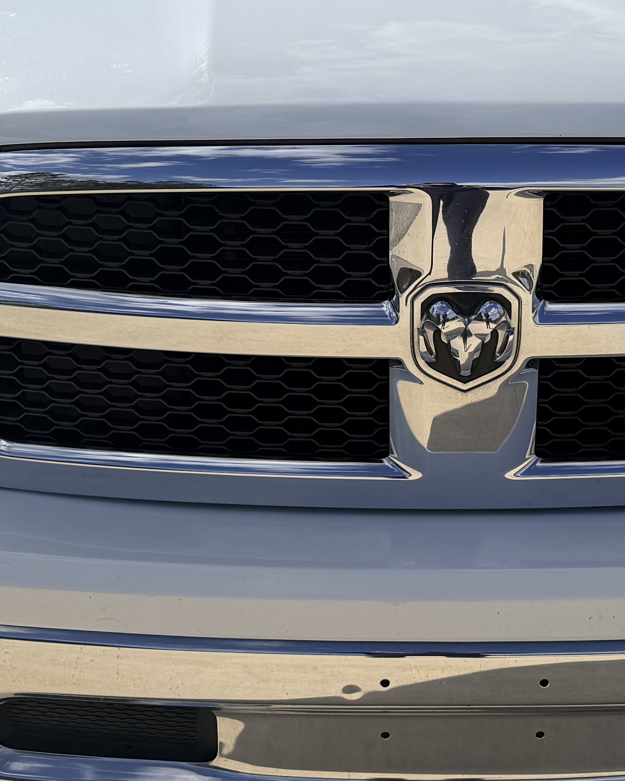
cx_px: 418
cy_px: 151
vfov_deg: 29.3
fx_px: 1457
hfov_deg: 24.1
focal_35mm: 63
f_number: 1.78
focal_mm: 6.76
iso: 80
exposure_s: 1/11905
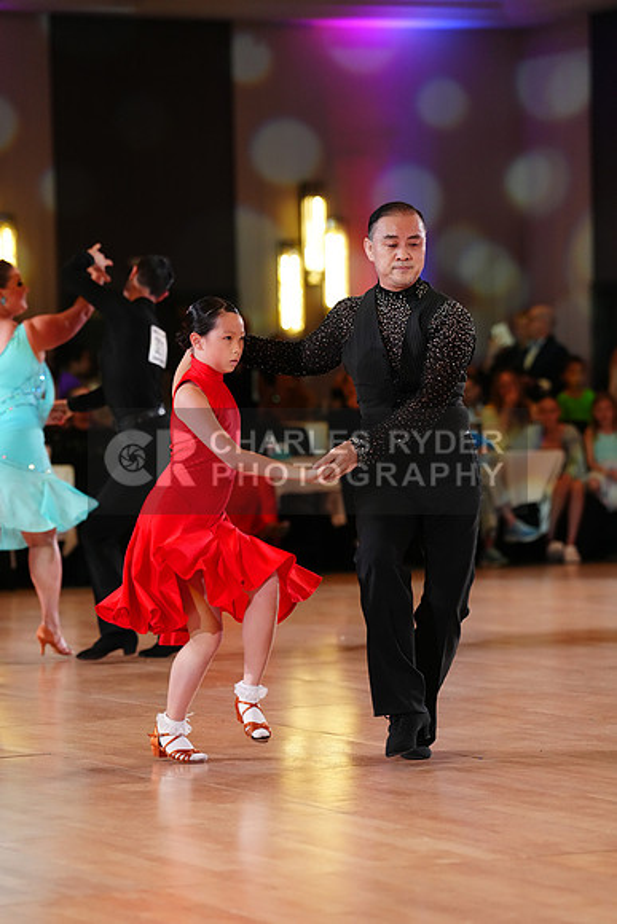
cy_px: 462
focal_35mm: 135
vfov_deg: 15.2
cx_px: 308
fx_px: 3468
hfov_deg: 10.2
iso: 3200
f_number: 3.2
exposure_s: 1/640
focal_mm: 135
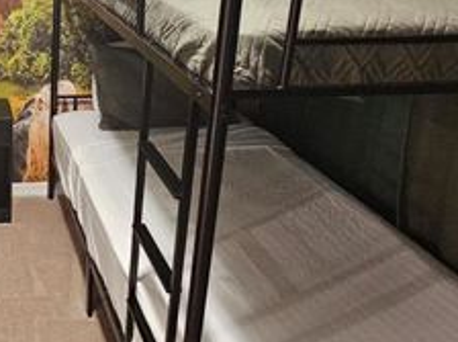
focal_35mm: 41
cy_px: 80
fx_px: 541
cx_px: -28
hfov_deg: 39.0
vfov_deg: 34.2
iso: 640
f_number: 2.2
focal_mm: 2.2
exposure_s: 1/24
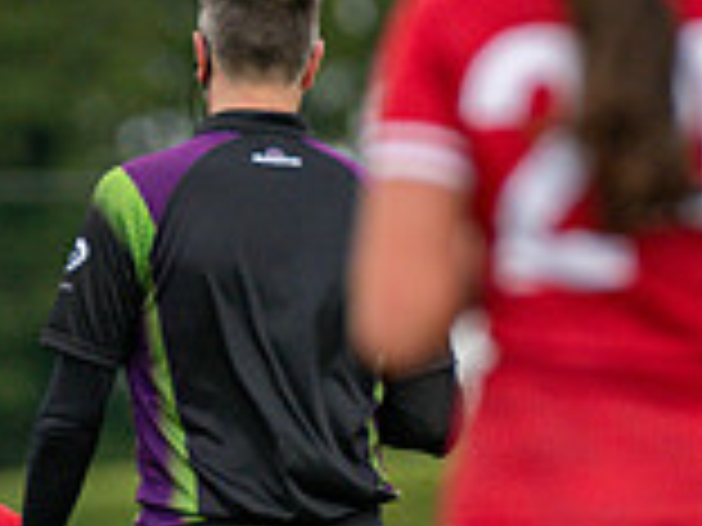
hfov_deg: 1.4
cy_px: 796
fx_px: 27905
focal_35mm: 1376
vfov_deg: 1.1
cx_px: 19
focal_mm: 270
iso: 400
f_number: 2.8
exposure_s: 1/1000
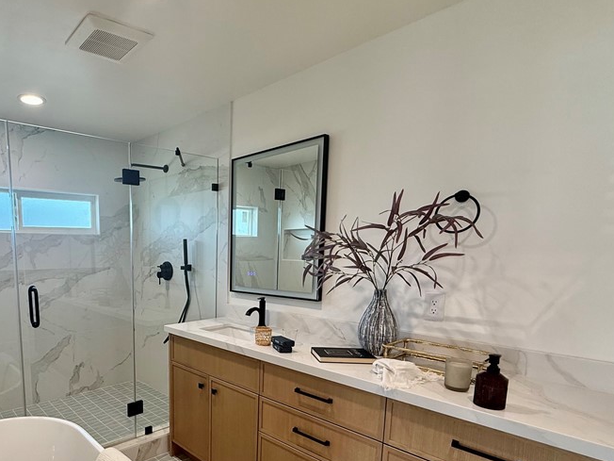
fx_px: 390
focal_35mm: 22
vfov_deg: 59.7
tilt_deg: -7.7
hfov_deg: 72.5
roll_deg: +0.1
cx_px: 175
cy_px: 305
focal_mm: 2.22
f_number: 2.2
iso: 100
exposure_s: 1/99
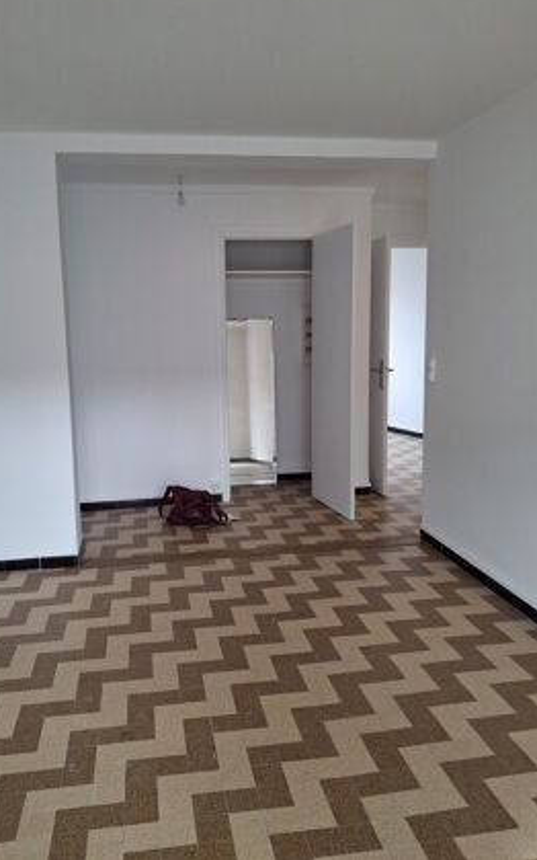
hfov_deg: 46.0
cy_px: 424
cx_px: 250
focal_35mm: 27
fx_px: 632
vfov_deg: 68.4
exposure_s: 1/120
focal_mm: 4.69
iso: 160
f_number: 1.8
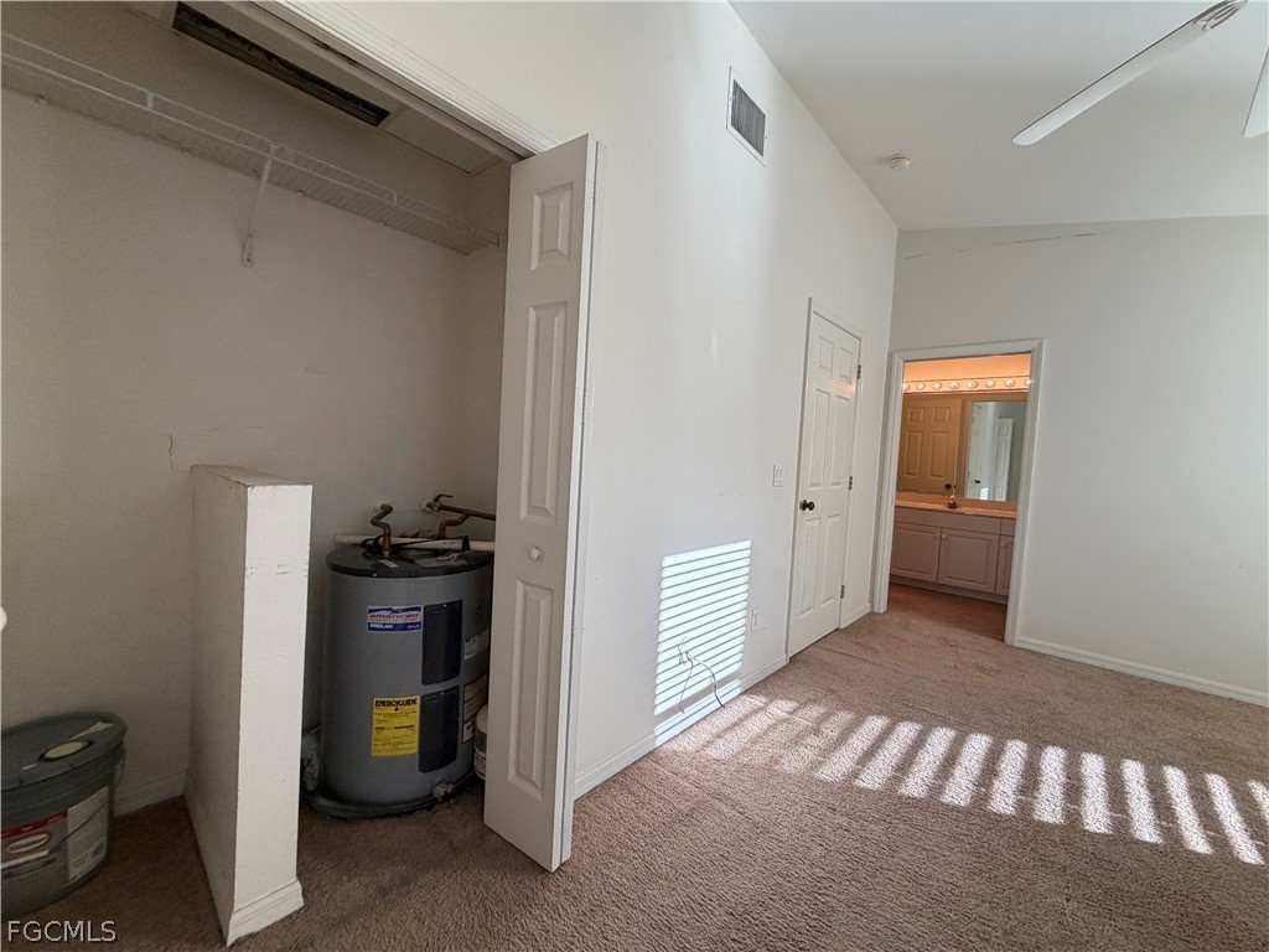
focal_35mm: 14
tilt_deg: -2.8
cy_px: 476
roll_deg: -3.0
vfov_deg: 85.7
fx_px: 513
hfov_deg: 102.1
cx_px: 634
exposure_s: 1/120
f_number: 2.2
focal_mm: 2.22
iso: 160
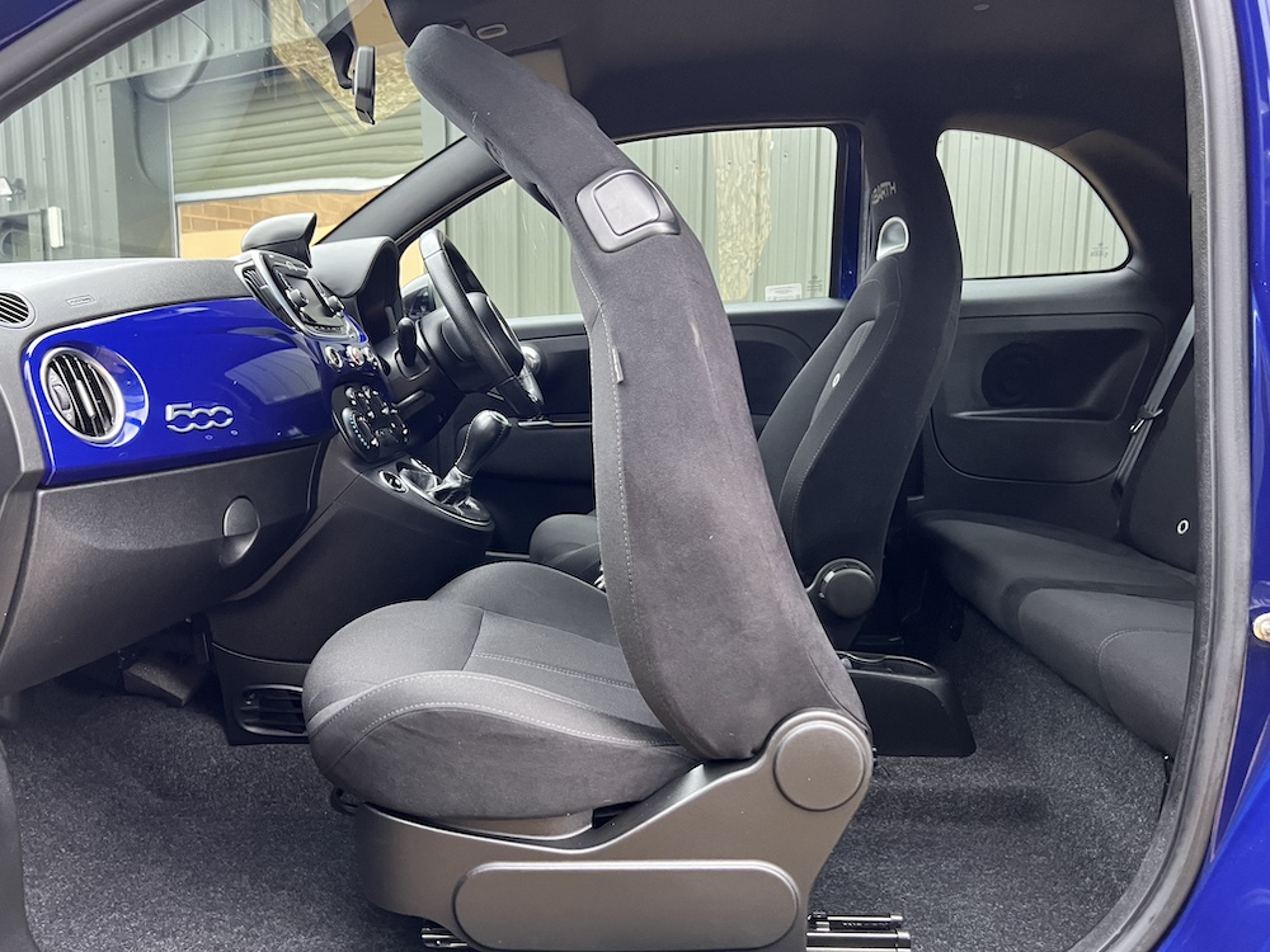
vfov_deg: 53.1
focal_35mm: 26
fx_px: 954
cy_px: 476
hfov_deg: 67.3
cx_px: 635
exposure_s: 1/53
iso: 500
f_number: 1.5
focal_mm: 5.7
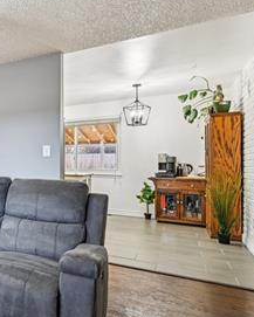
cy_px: 158
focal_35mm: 31
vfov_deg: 57.2
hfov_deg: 35.0
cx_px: -66
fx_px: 291
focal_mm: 14
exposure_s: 1/8
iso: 400
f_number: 8
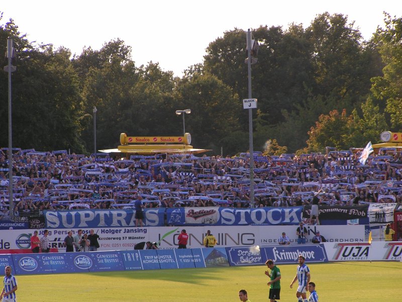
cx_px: 201
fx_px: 2741
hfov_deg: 8.4
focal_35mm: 236
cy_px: 151
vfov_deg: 6.3
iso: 50
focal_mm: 36.1
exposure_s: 1/320
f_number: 4.5
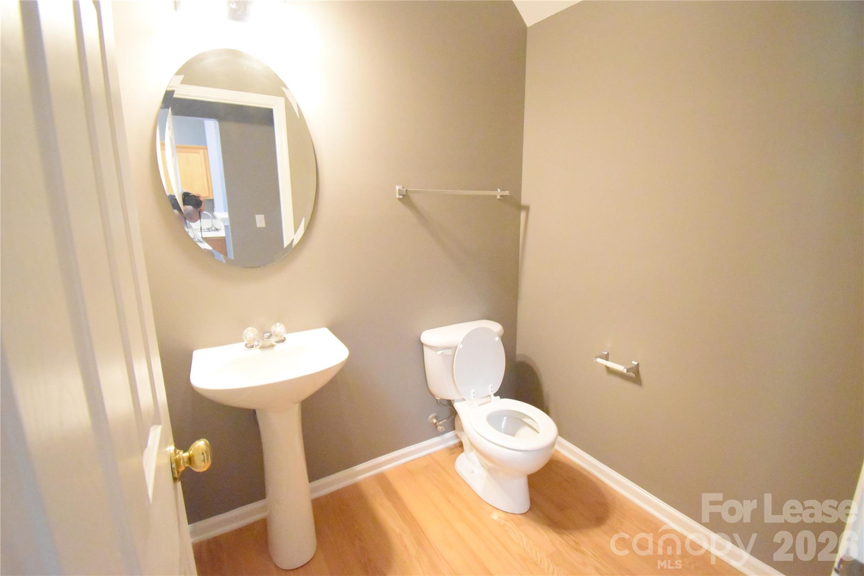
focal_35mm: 15
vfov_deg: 77.3
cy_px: 288
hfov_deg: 100.4
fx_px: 360
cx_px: 432
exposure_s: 1/125
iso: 12800
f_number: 4.5
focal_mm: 10
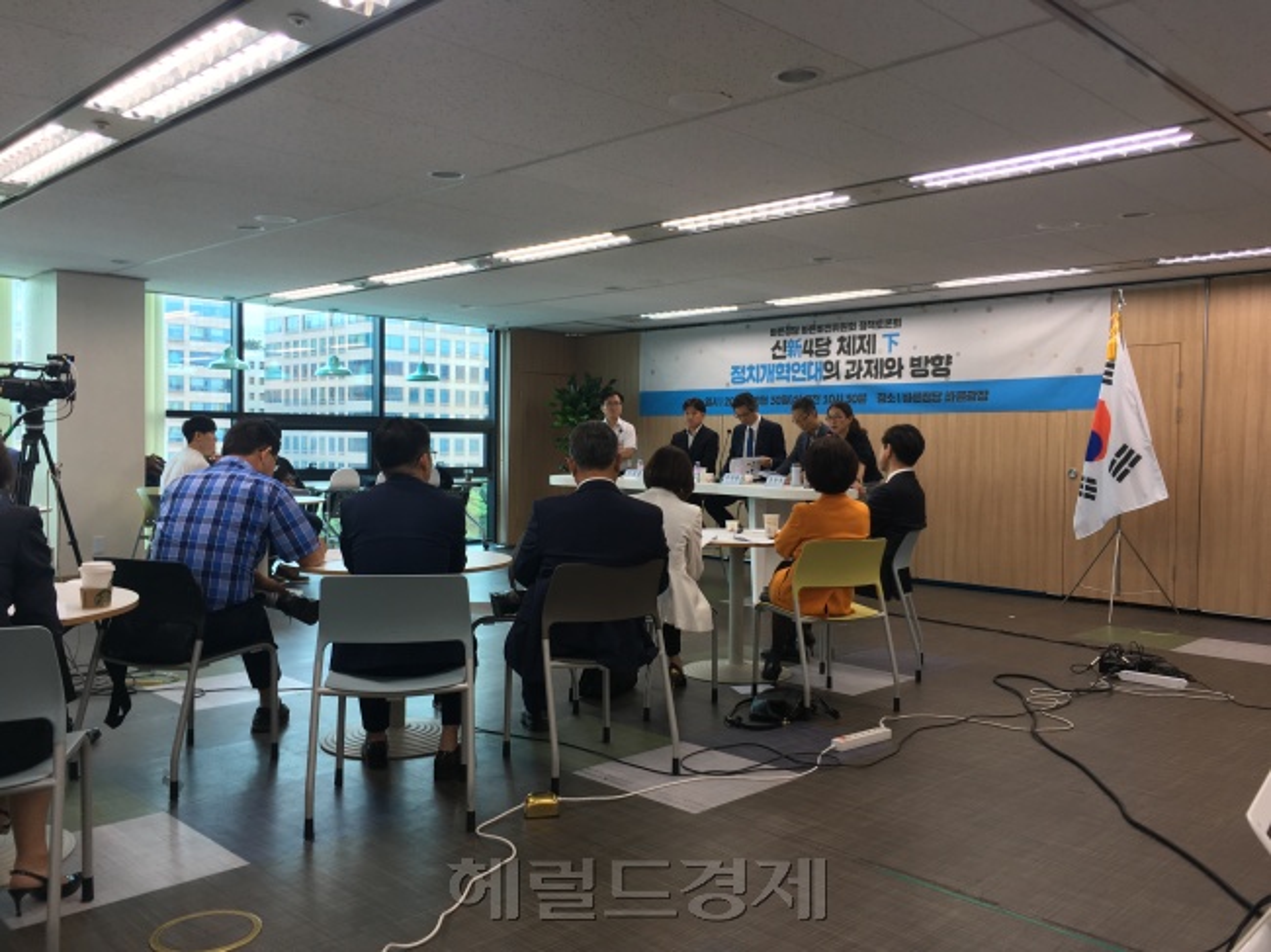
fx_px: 1064
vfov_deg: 48.2
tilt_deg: -2.4
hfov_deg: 61.7
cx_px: 636
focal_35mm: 29
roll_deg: +0.0
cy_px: 476
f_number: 2.2
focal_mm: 4.15
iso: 25
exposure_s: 1/30
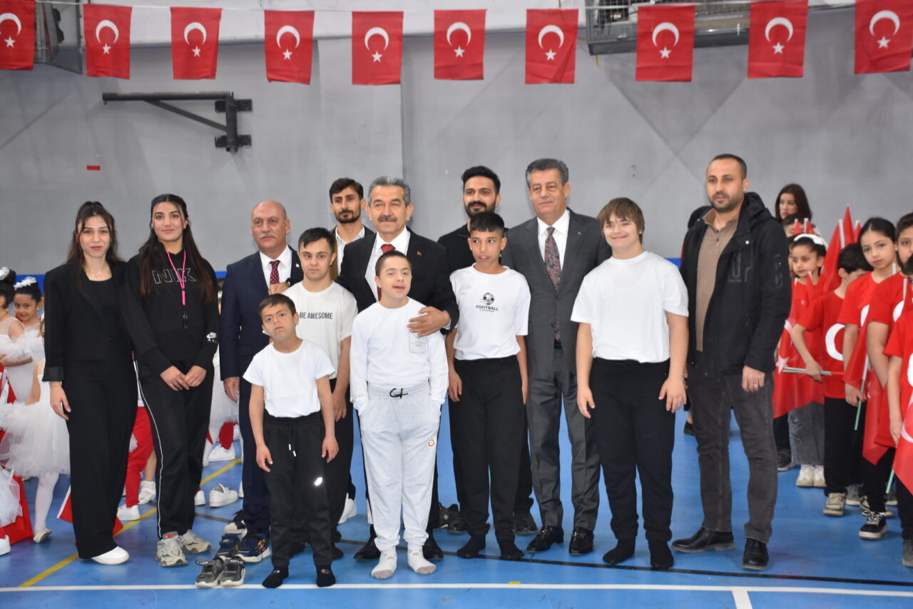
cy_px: 304
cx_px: 456
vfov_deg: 26.5
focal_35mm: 51
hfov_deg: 38.9
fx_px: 1293
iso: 450
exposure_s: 1/60
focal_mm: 34
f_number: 4.2
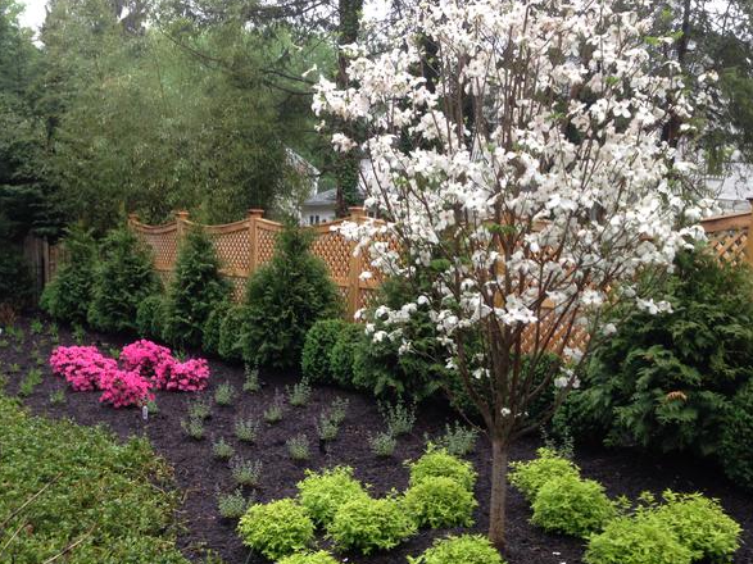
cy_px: 338
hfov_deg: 41.9
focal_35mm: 45
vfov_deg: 32.1
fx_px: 979
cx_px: 304
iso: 50
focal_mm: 4.12
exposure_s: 1/30
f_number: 2.4
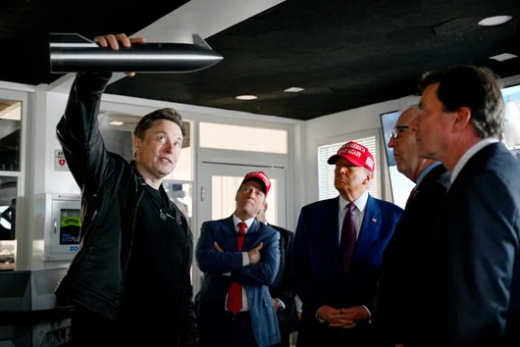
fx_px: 650
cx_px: 260
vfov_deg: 29.9
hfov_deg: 43.6
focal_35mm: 45
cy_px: 174
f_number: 2.8
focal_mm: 45
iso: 2000
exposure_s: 1/125
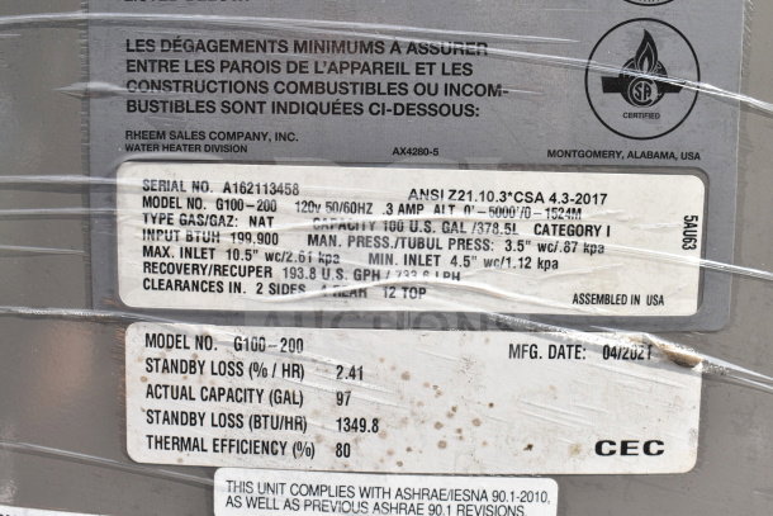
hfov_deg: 41.1
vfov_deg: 28.1
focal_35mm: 48
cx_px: 386
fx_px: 1031
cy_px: 258
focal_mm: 32
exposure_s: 1/320
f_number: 9
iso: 200
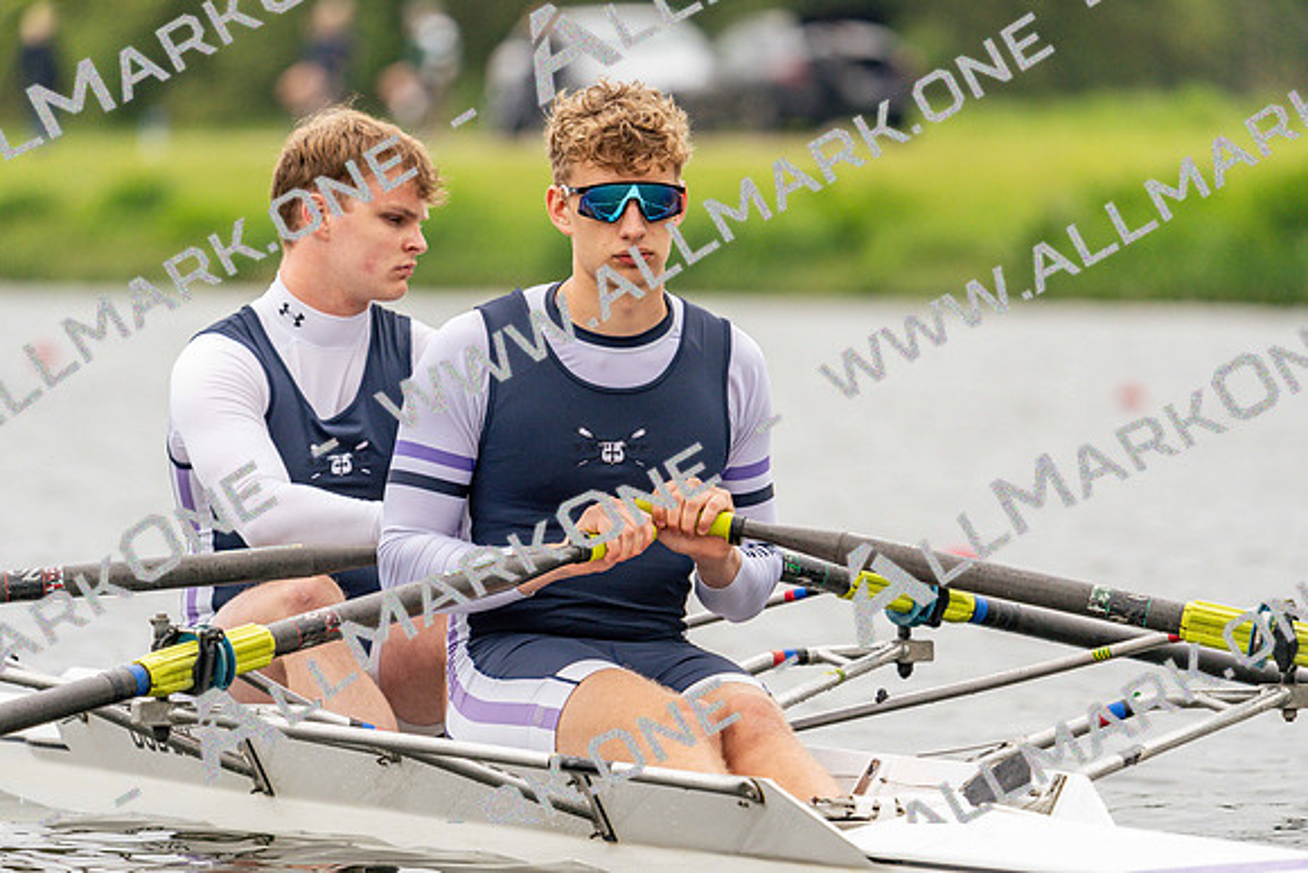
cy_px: 436
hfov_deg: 5.1
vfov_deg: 3.4
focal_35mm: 404
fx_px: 14681
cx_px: 654
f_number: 6.3
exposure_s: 1/1250
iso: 640
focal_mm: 404
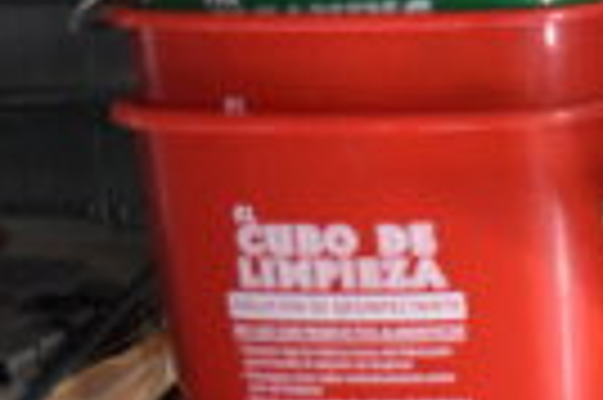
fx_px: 2058
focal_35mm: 123
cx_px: 1287
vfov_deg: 11.0
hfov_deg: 13.6
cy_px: -11
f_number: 3.5
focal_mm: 18
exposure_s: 1/30
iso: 2800
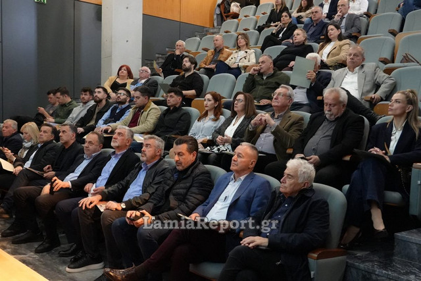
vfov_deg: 36.9
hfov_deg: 53.1
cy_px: 140
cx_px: 210
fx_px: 421
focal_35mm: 36
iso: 10000
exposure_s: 1/160
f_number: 4
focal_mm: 24
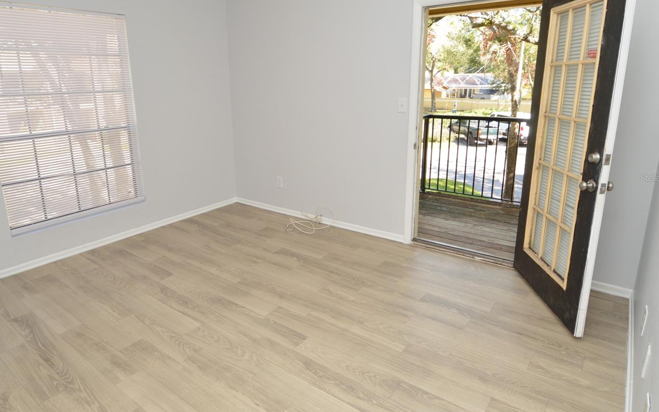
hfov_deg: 82.1
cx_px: 305
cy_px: 178
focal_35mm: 21
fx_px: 377
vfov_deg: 57.1
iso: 400
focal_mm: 12
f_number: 5.6
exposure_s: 1/125
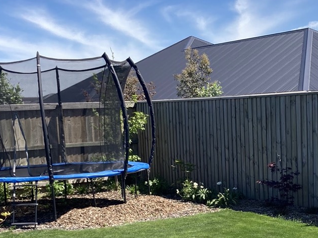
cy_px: 222
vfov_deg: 20.2
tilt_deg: -10.6
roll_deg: +0.0
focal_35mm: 71
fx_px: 652
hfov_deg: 27.2
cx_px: 219
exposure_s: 1/934
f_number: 1.8
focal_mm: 3.99
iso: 20
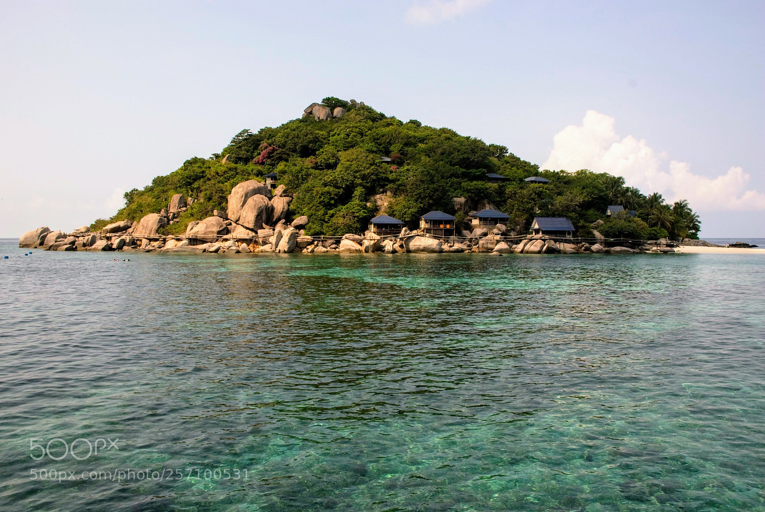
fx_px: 574
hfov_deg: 67.3
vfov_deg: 48.0
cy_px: 256
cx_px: 382
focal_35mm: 27
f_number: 9
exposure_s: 1/320
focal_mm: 18
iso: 160
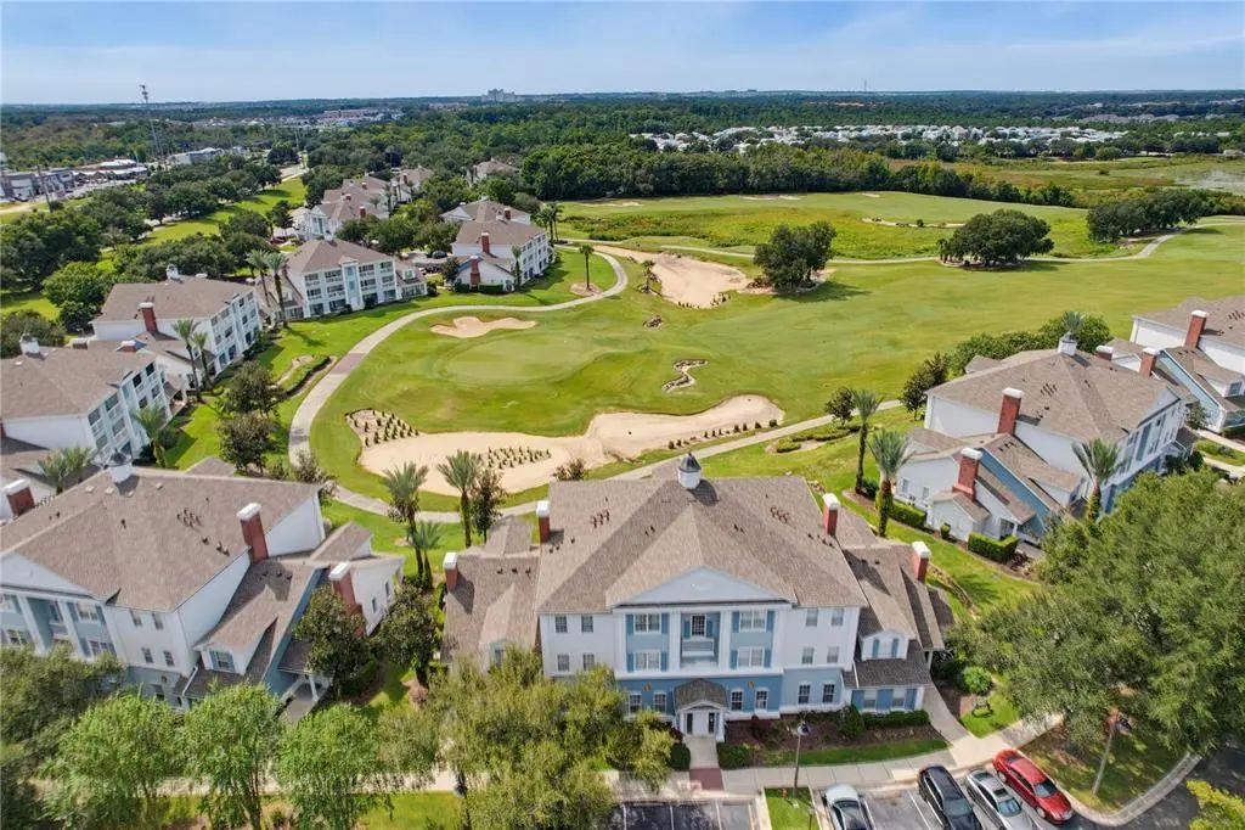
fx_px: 761
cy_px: 415
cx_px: 622
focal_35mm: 22
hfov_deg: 78.6
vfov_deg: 57.2
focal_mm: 8.4
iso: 100
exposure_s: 1/320
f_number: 2.8
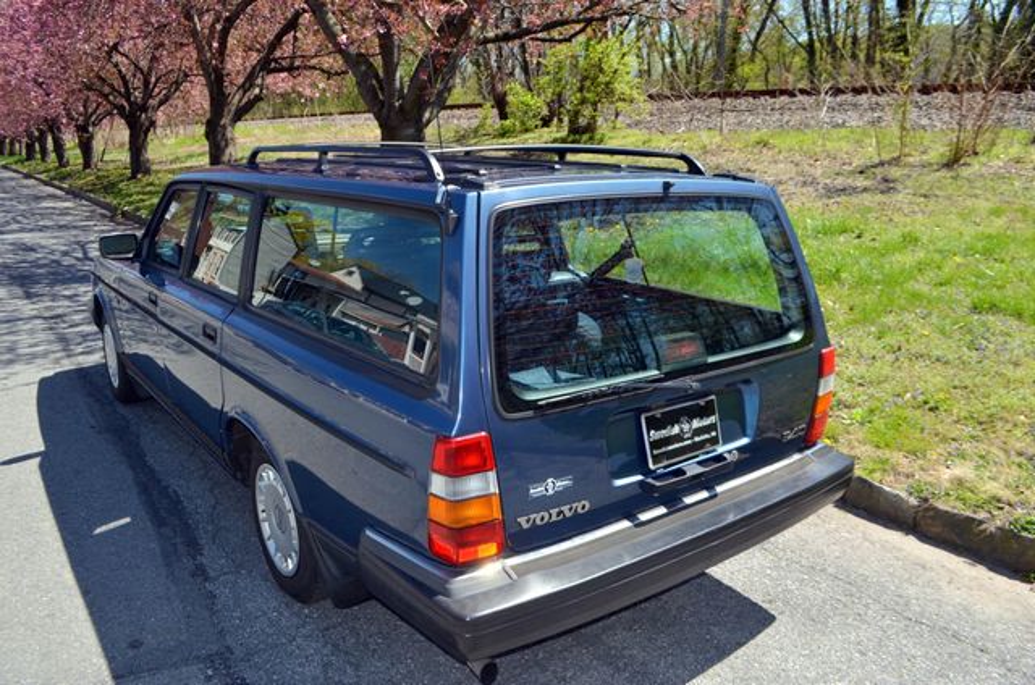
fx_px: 775
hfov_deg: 67.5
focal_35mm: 27
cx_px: 518
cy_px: 342
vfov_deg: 47.7
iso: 100
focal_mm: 18
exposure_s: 1/200
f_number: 8
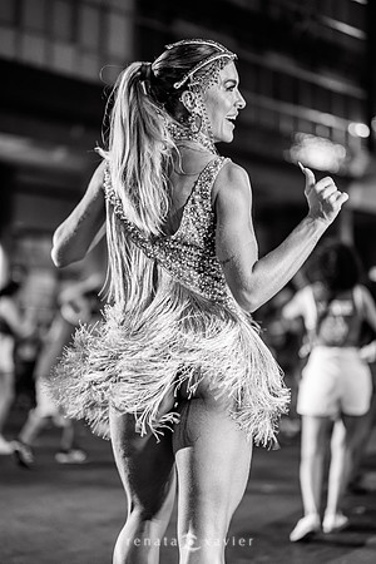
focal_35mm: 50
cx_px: 188
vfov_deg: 39.6
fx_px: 783
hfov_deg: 27.0
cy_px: 282
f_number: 1.2
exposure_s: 1/320
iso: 2000
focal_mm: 50
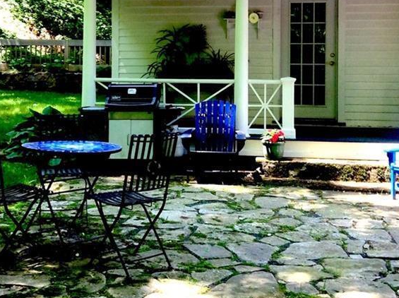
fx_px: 668
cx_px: 189
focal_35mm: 58
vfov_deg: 24.9
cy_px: 74
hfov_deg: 33.3
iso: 32
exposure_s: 1/153
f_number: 2.4
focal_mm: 3.3
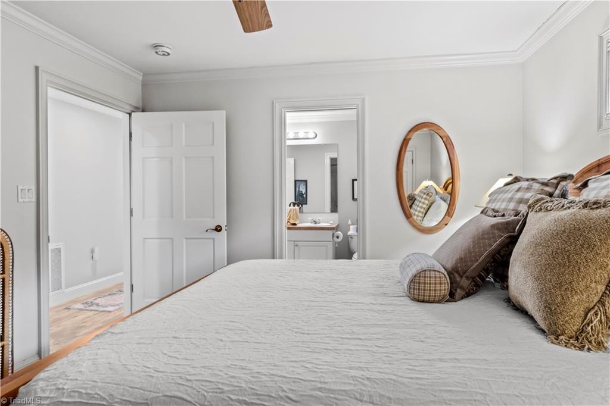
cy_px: 203
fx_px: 305
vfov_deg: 67.3
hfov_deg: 90.0
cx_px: 305
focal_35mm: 18
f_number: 10
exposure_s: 1.6
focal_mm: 12
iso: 200
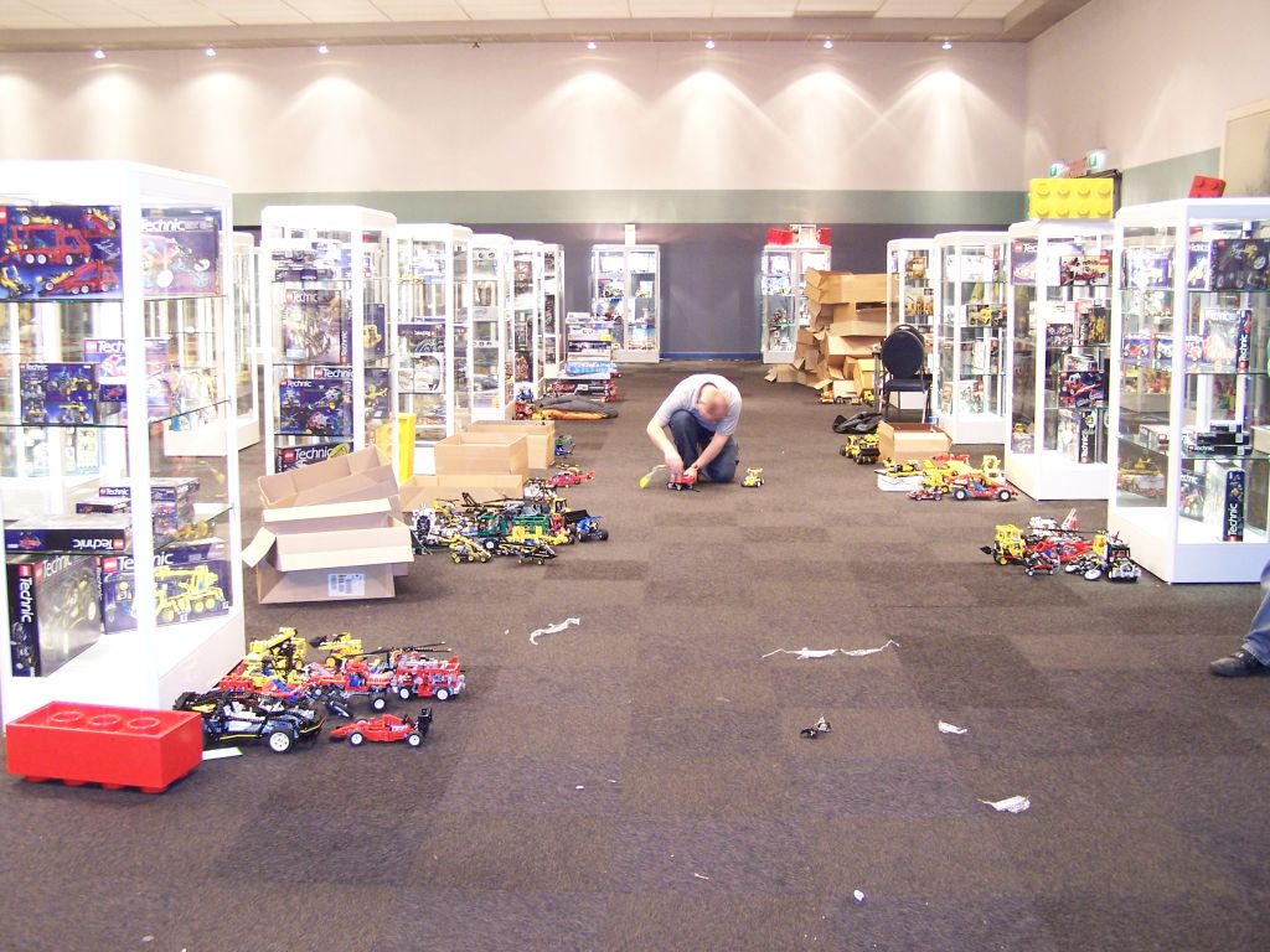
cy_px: 476
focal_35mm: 38
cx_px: 635
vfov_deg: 37.7
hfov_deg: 49.0
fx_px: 1394
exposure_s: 1/4
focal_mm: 6.3
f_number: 2.8
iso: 140
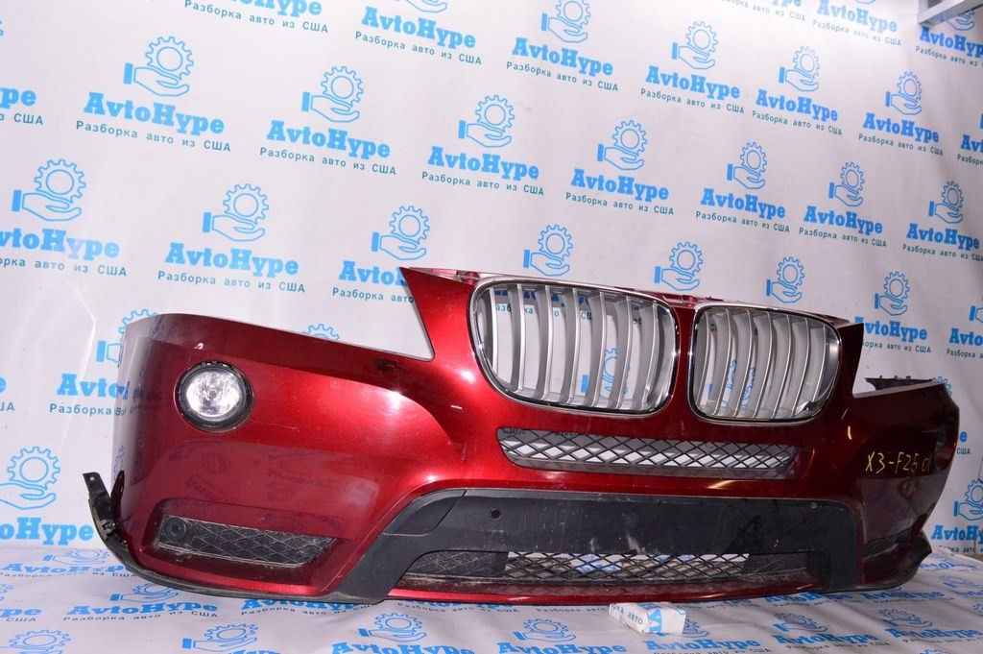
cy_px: 327
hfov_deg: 62.0
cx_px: 492
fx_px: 818
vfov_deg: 43.5
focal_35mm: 30
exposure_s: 1/200
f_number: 8
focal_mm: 20
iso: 1600
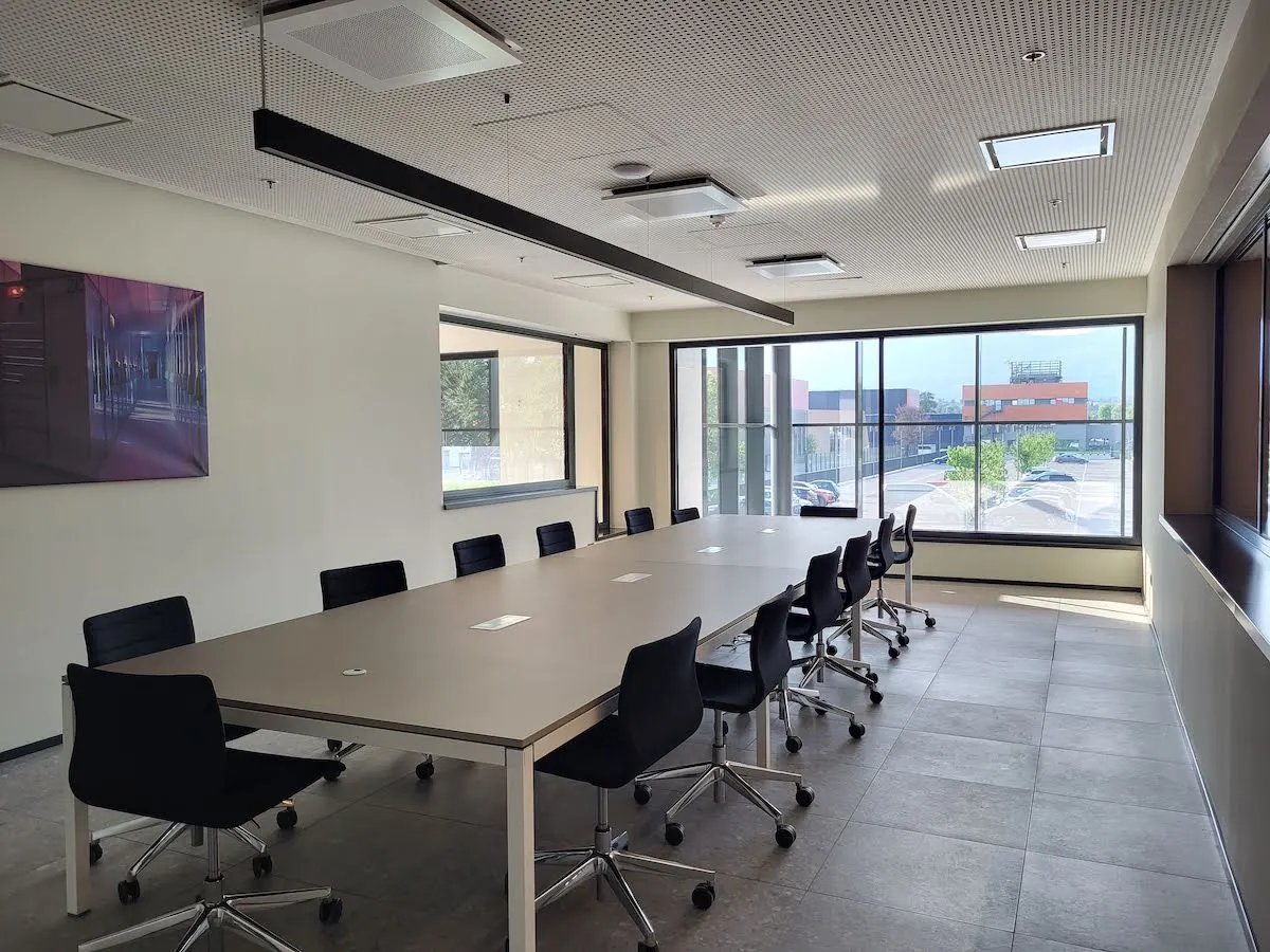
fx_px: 954
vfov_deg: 53.1
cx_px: 635
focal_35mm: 26
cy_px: 476
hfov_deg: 67.3
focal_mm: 5.4
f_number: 1.8
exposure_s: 1/100
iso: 125
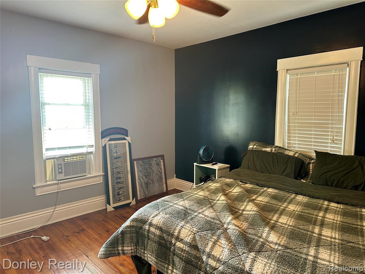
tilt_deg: -6.1
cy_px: 137
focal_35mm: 24
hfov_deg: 71.6
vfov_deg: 56.8
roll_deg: -0.8
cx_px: 182
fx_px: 253
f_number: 1.78
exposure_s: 1/60
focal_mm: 6.86
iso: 250
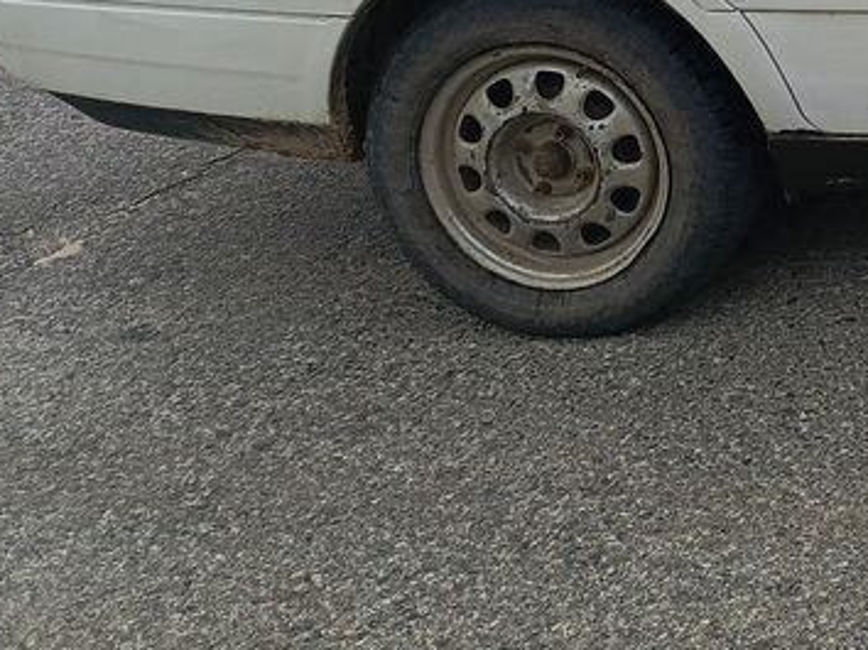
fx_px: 1955
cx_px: 1356
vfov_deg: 17.1
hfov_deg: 20.7
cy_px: -316
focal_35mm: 78
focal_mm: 5.25
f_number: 1.75
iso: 77
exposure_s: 1/200
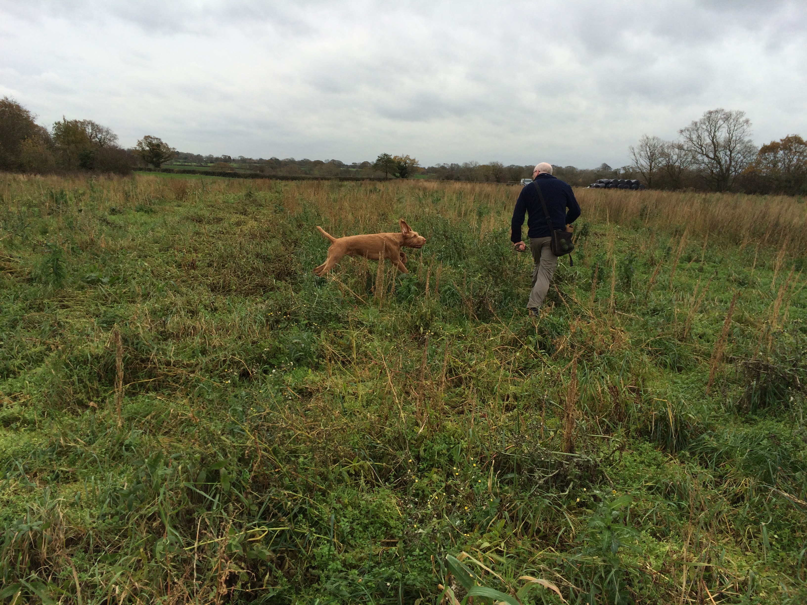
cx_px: 404
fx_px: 676
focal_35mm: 29
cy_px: 302
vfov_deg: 48.2
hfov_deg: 61.7
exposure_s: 1/578
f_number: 2.2
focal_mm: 4.15
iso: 32
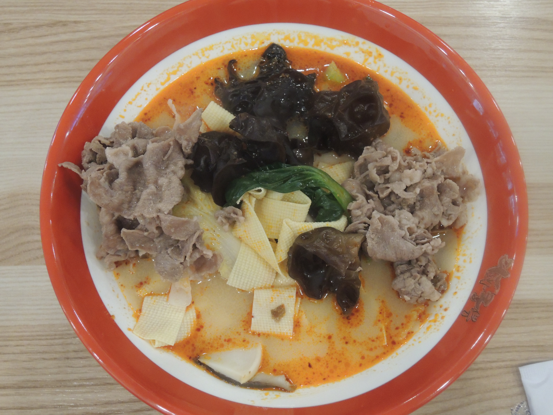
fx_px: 639
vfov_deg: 36.0
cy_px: 208
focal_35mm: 40
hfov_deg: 46.8
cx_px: 276
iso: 800
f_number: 3.3
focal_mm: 7.2
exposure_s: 1/160
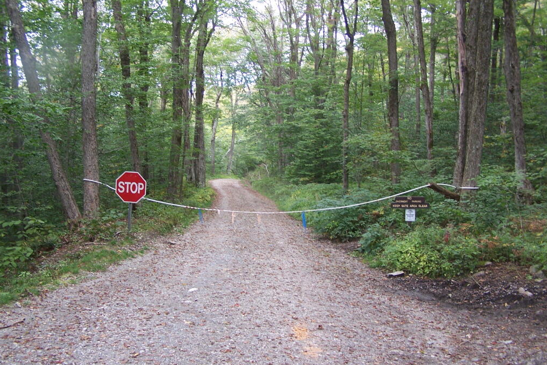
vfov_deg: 33.4
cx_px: 275
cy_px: 190
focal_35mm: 40
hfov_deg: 48.5
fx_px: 608
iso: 80
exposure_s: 1/50
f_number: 2.8
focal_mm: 6.3
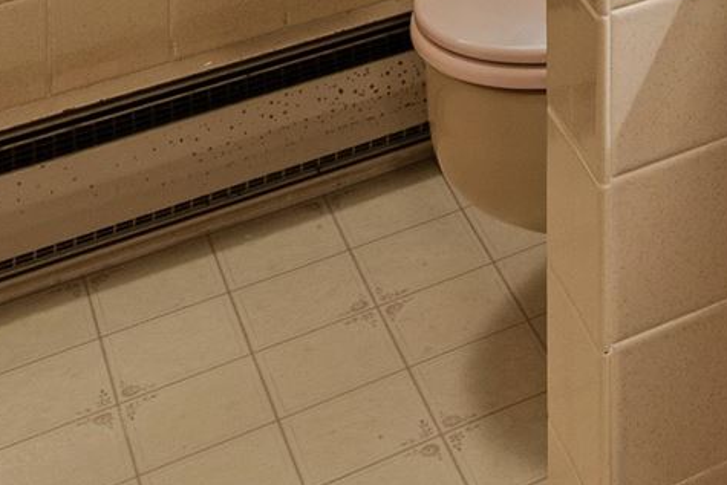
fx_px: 1959
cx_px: 1287
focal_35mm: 97
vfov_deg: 10.3
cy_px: -953
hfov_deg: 17.3
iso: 200
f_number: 11
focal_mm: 15
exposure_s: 4
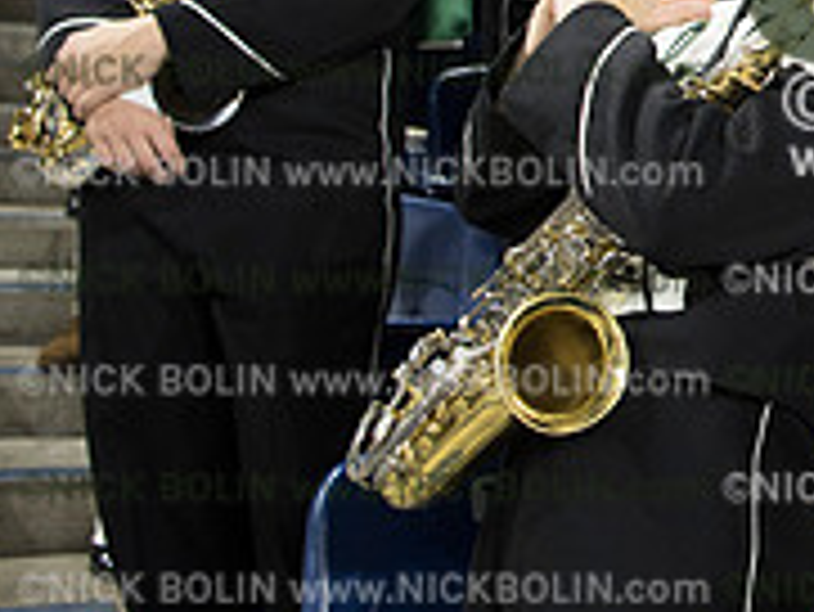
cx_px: 1066
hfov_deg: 23.2
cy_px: -34
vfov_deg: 19.2
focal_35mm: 74
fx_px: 1741
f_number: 2.8
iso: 1250
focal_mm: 24
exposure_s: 1/320
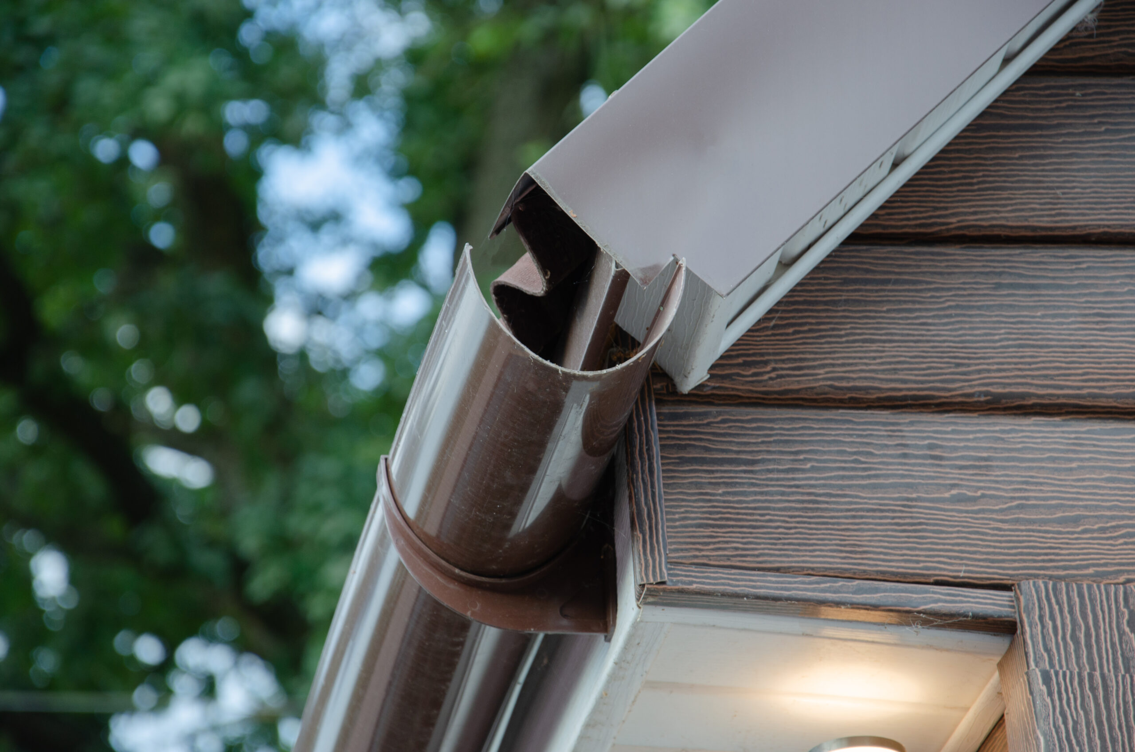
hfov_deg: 13.1
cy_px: 376
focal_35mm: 158
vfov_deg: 8.7
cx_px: 568
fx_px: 4956
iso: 100
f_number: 5.6
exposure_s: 1/100
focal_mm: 105
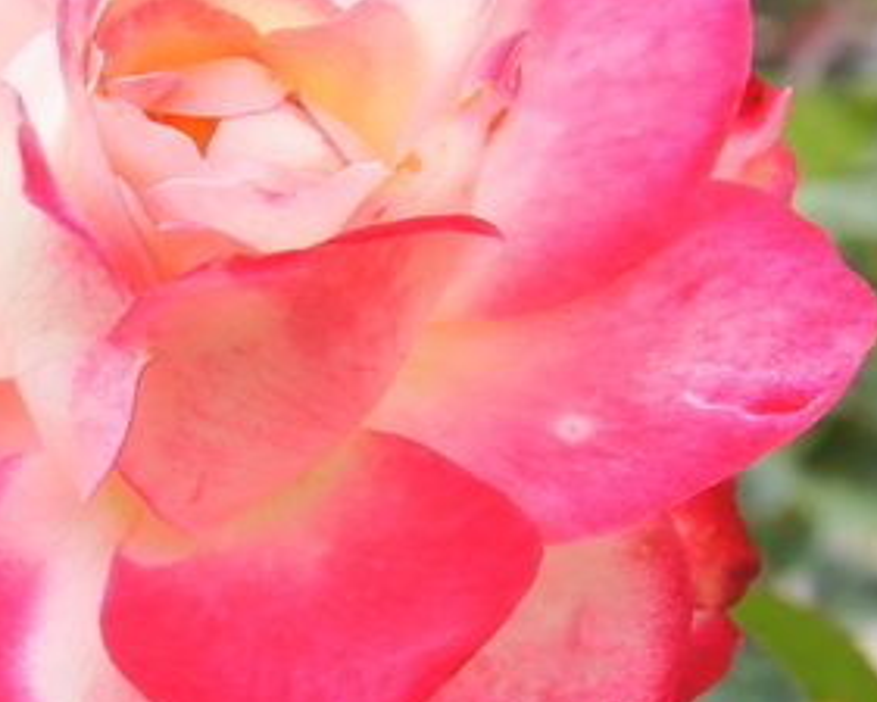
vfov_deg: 18.7
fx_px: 2129
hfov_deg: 23.2
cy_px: 434
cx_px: 296
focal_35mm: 82
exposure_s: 1/320
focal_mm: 16
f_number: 5.6
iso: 100
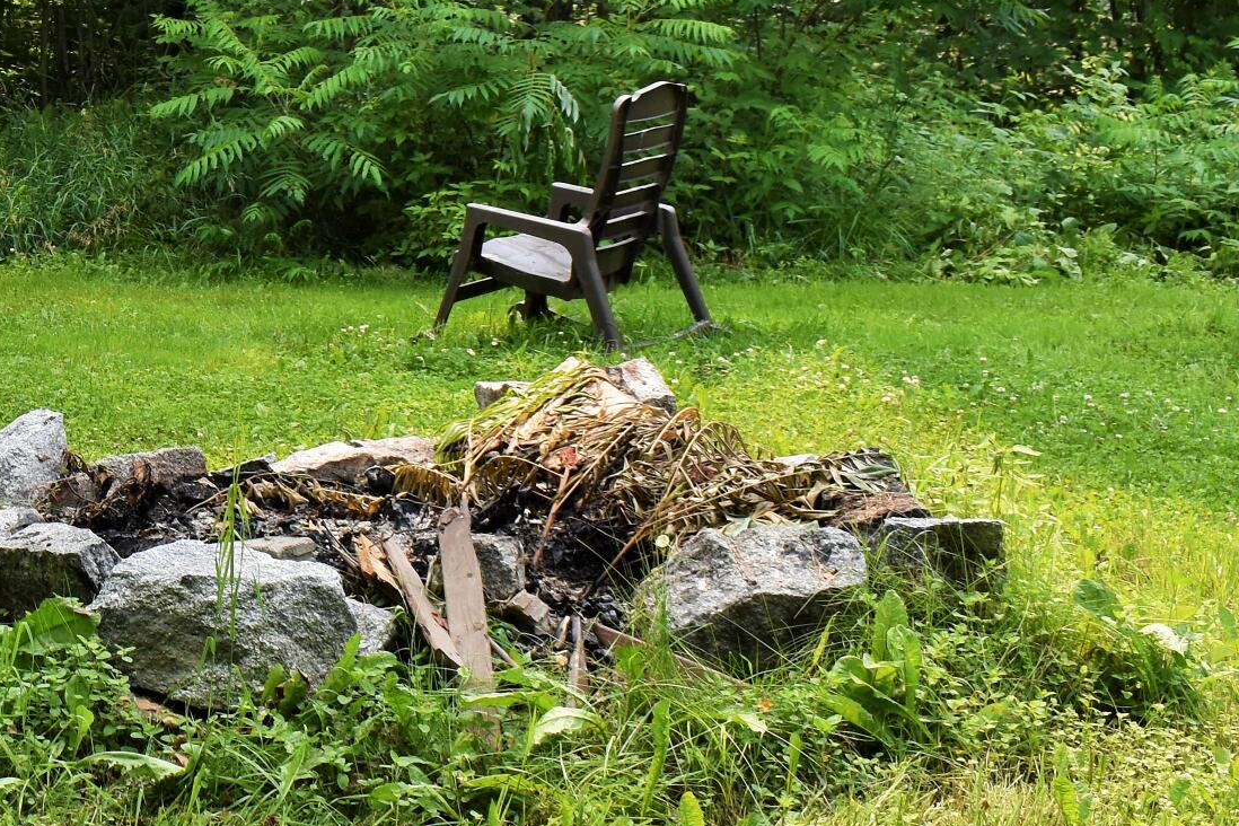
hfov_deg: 22.9
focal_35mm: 82
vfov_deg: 16.6
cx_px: -209
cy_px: 218
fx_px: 2822
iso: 250
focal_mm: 20
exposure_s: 1/250
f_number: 8
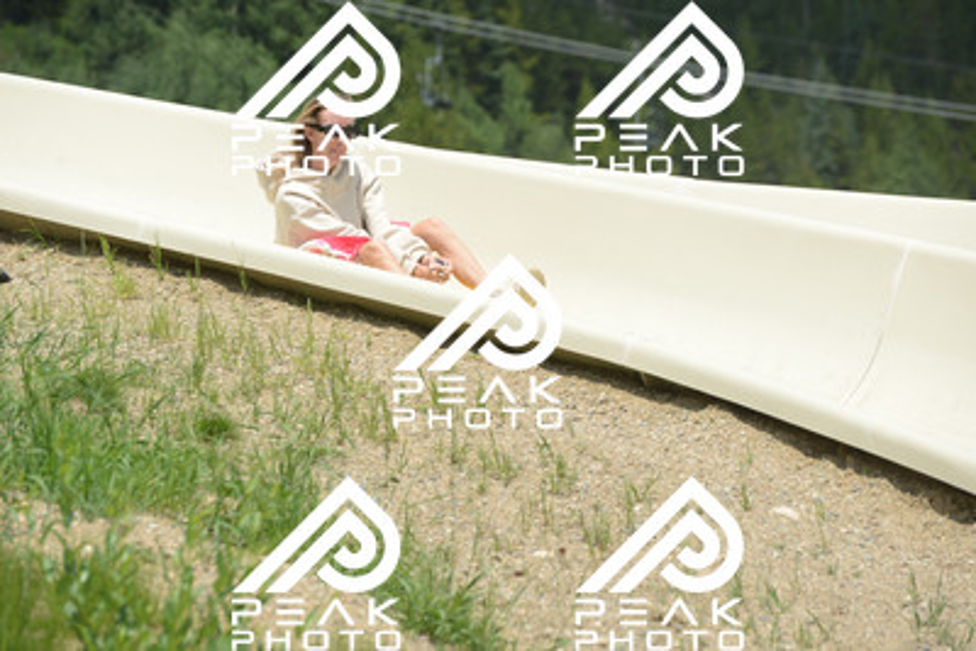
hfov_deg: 10.5
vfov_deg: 7.0
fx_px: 5288
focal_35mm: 195
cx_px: 488
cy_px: 326
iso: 400
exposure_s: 1/1250
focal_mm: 195
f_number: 6.3
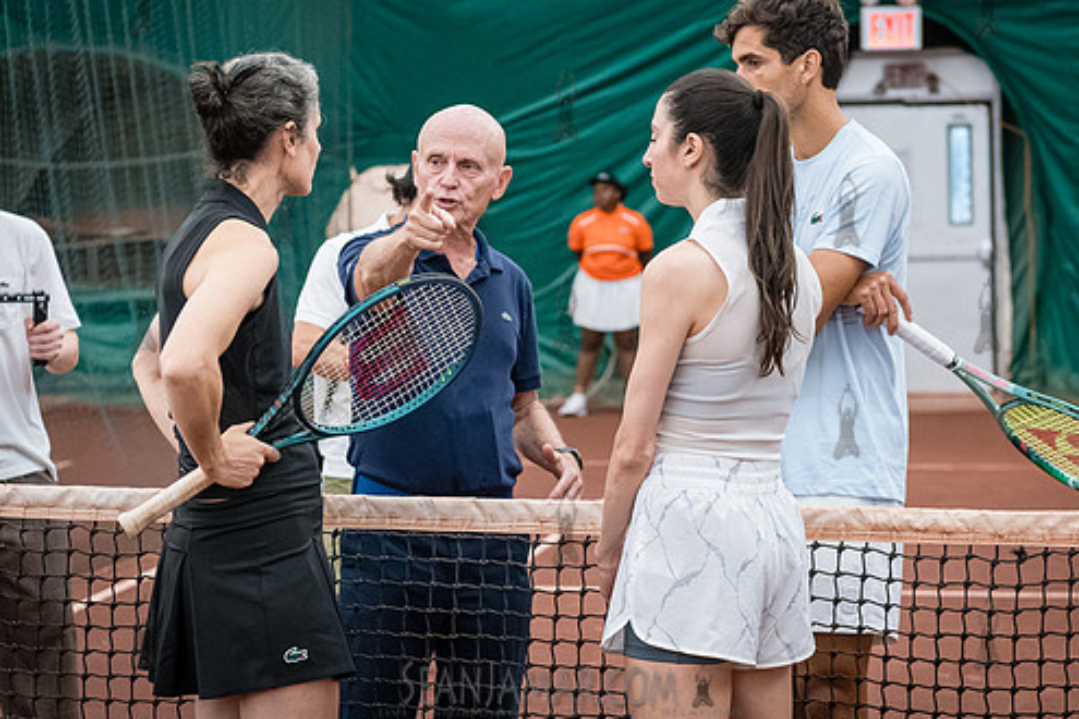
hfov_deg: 18.3
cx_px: 542
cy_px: 328
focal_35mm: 112
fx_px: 3357
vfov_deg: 12.2
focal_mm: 62
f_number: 3.5
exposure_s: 1/400
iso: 6400
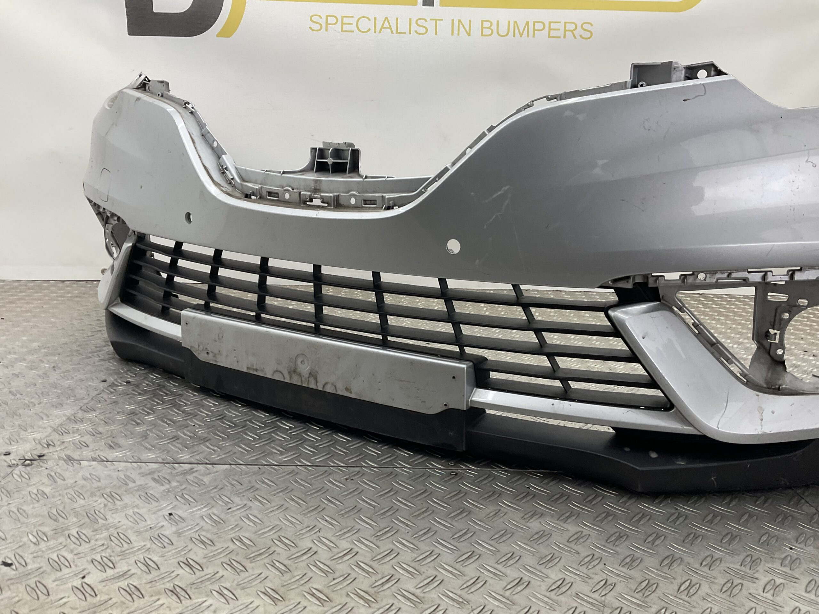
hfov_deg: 61.7
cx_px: 410
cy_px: 307
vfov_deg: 48.2
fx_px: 686
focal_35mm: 29
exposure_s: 1/120
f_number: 1.8
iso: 32
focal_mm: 3
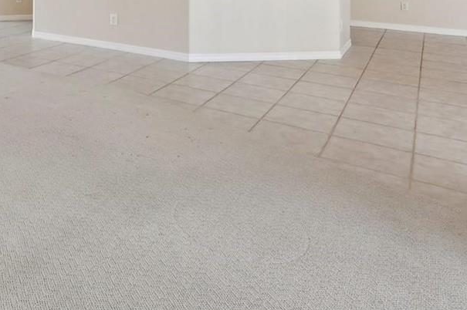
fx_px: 479
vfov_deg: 30.5
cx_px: 22
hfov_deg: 45.5
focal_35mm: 37
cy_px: -61
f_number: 8
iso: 400
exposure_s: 1/125
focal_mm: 14
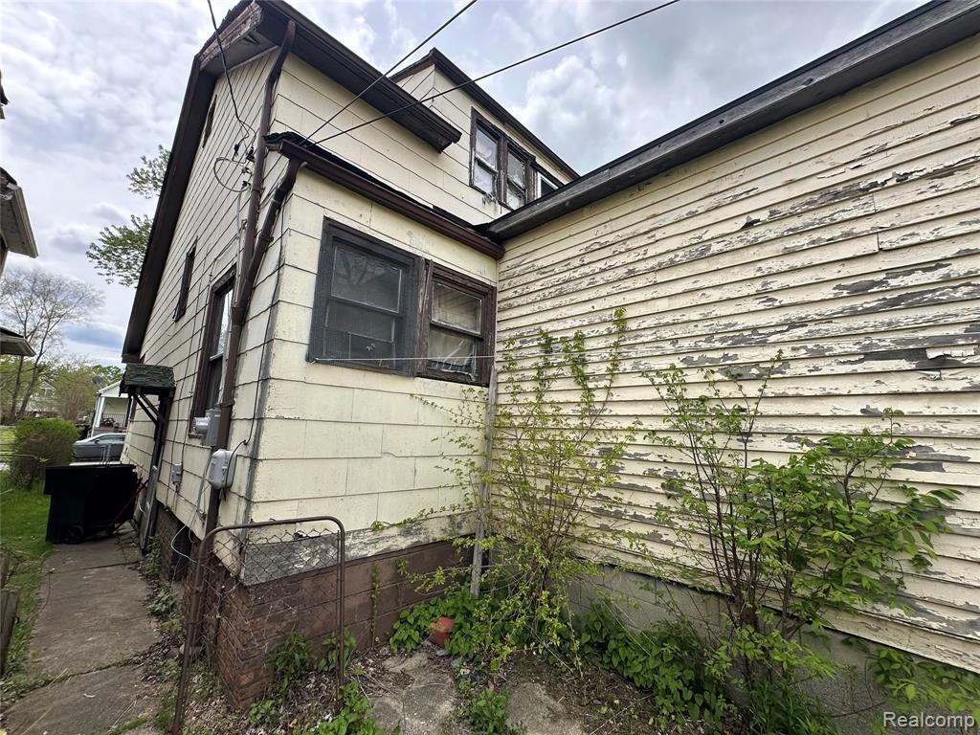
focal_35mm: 14
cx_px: 490
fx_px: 396
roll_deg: -3.2
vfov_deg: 85.7
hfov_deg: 102.1
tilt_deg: +10.9
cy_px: 368
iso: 50
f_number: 2.2
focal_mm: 2.22
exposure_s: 1/1147
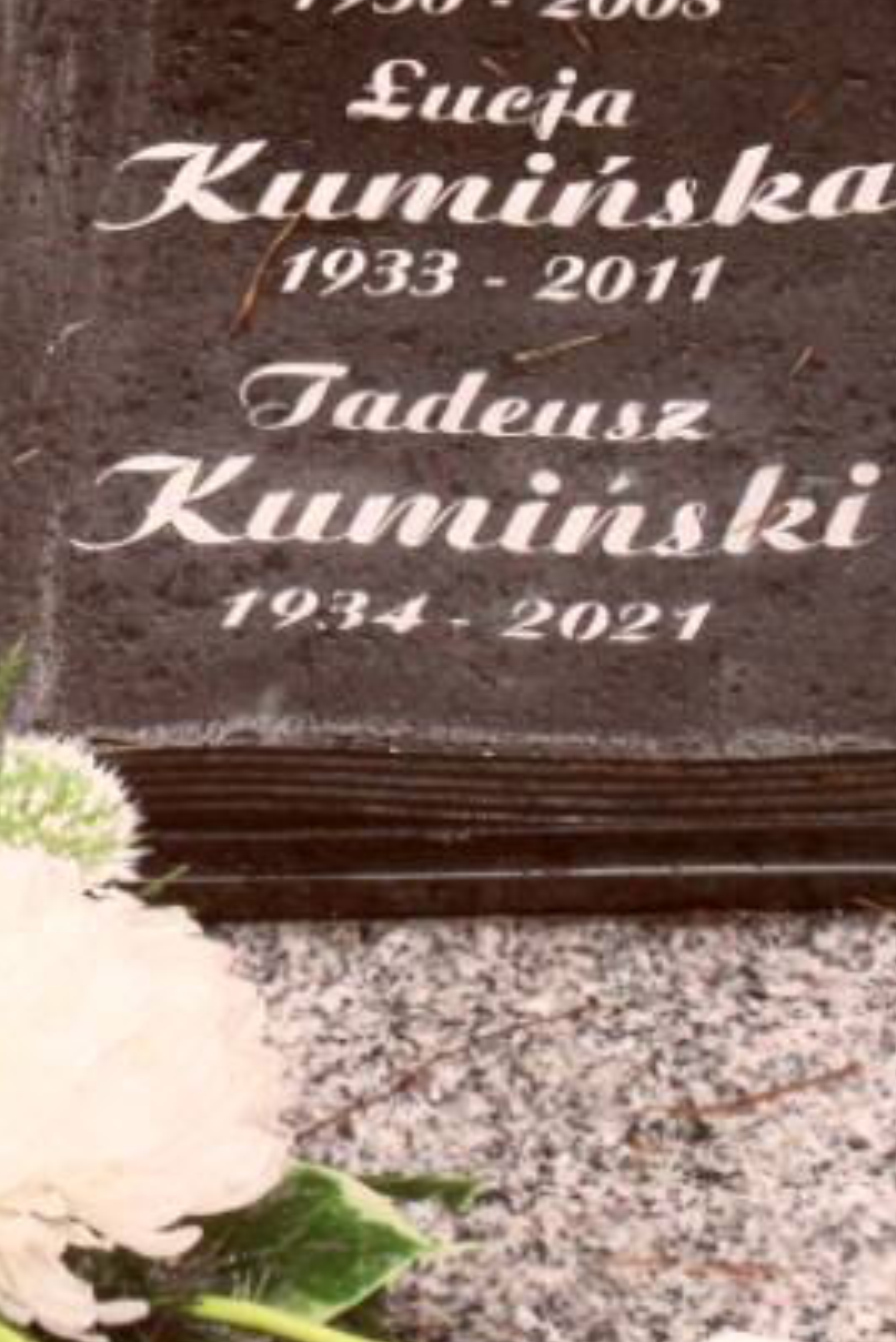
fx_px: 4923
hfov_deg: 10.3
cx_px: -63
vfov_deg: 15.5
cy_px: 346
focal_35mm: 132
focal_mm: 8.2
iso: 200
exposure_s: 1/45
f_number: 3.8
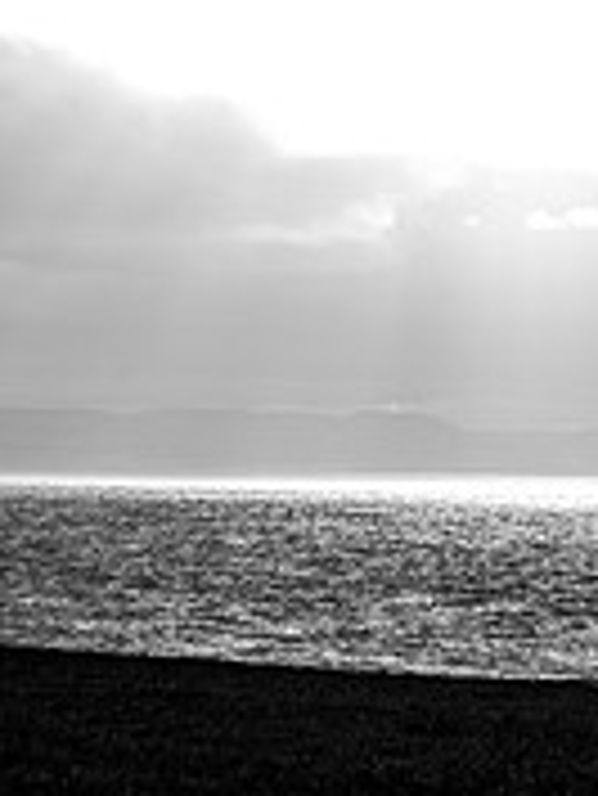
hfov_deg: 6.7
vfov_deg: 9.0
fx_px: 5061
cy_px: 280
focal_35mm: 220
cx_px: 616
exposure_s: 1/200
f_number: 9
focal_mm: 70
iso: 160
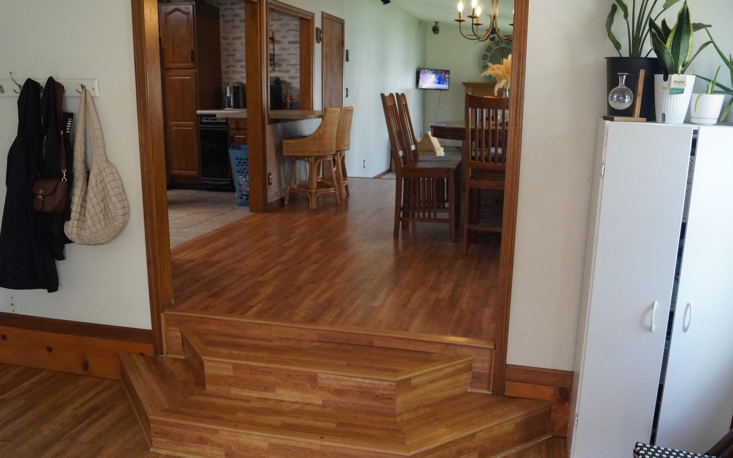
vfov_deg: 44.5
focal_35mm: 28
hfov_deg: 66.5
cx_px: 372
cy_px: 235
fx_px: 559
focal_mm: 18
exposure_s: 1/160
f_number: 4
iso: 1600
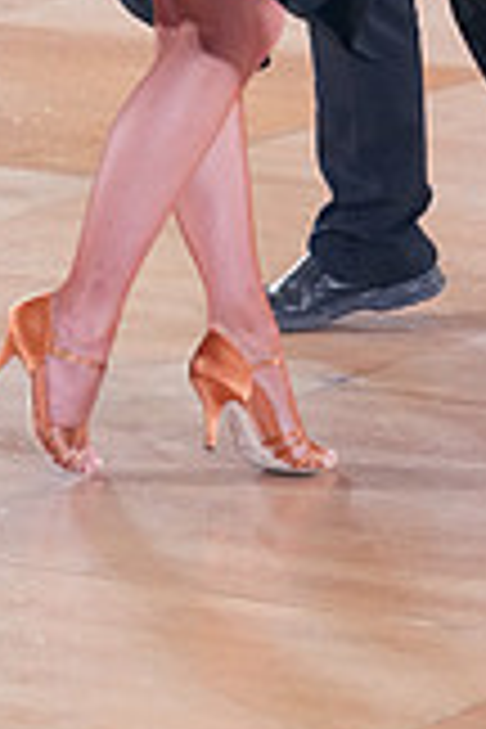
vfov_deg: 4.9
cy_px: -454
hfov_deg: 3.3
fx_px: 8403
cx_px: 196
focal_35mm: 415
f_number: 2.8
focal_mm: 116
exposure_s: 1/500
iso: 2500
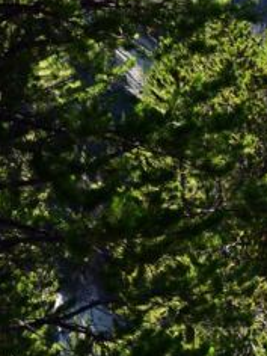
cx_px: 480
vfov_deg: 17.4
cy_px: 198
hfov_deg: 12.0
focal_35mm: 113
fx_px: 1165
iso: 200
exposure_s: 1/100
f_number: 11
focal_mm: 29
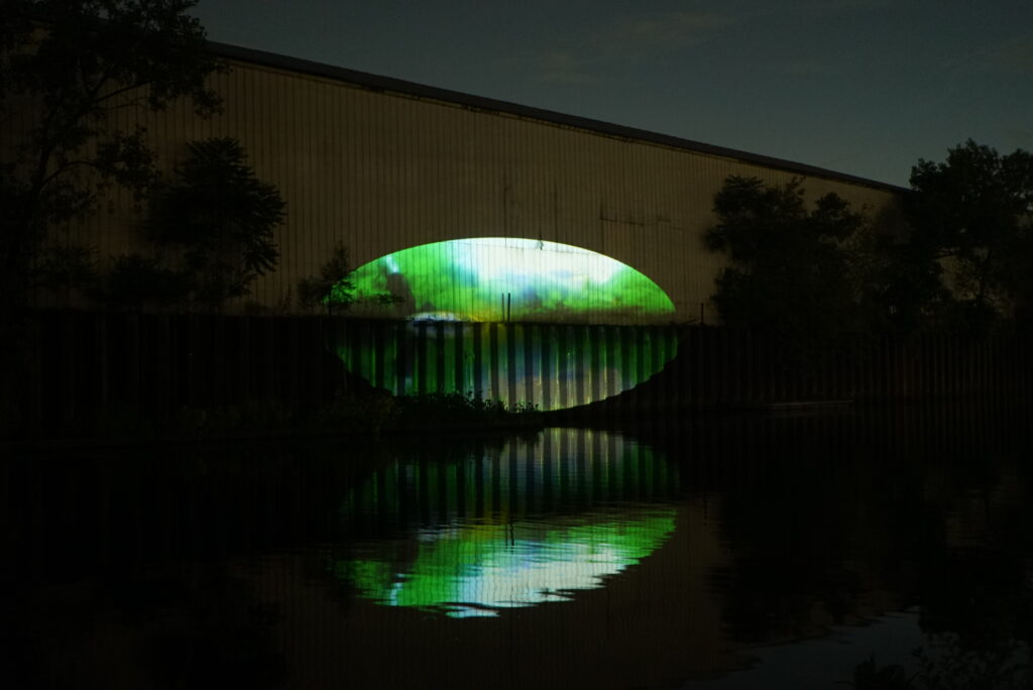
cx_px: 516
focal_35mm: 41
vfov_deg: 32.7
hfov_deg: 47.4
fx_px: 1177
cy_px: 345
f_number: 4.5
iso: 4000
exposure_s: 1/6
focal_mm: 41
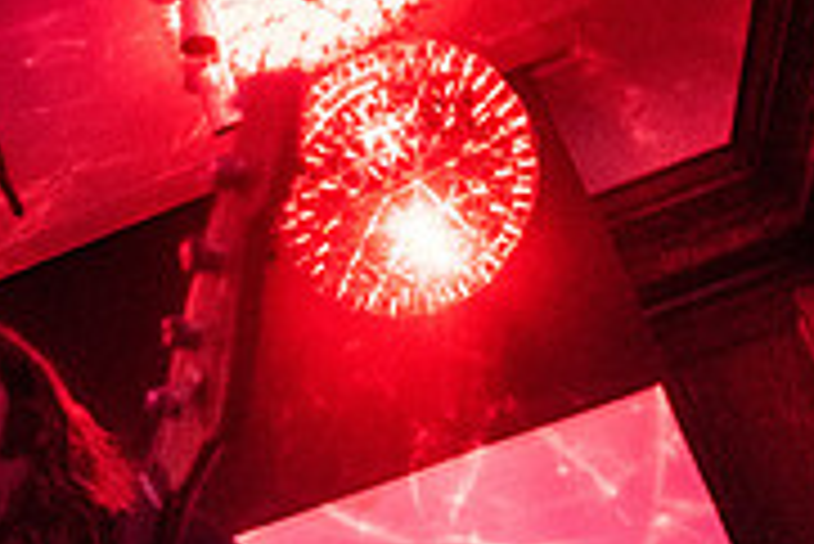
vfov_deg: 18.4
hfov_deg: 29.2
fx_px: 1448
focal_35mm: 64
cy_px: 856
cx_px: -13
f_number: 2.8
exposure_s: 1/30
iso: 8000
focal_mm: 20
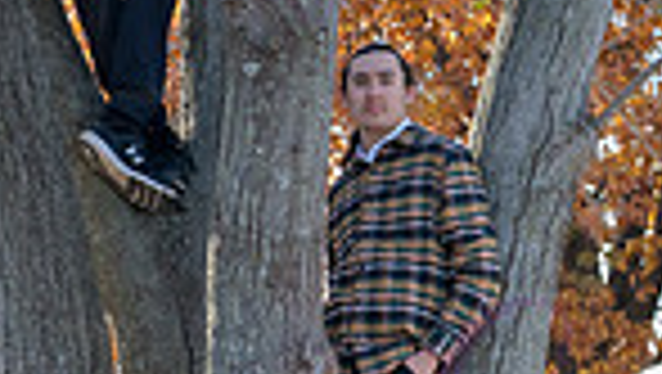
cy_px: 365
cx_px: 306
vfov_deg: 7.6
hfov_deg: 13.4
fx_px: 2811
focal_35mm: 160
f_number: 5.6
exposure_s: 1/200
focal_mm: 50
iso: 400
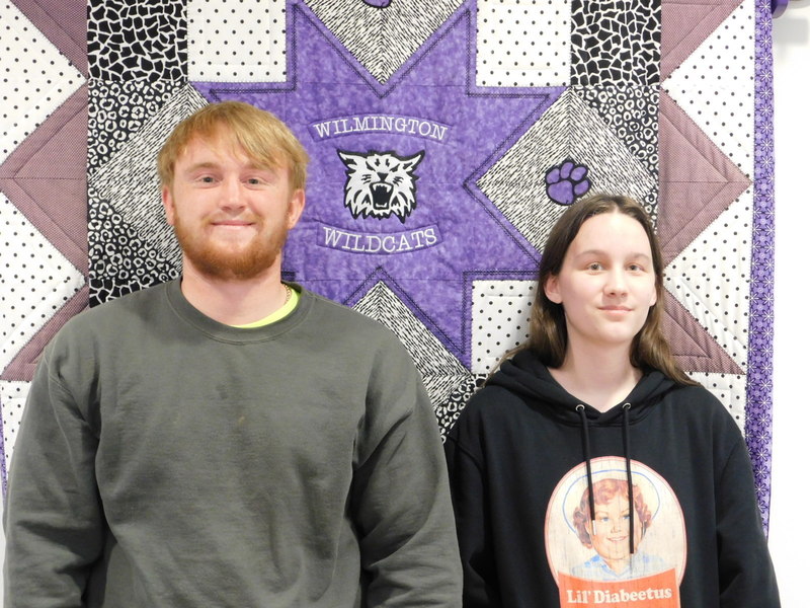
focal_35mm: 59
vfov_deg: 24.8
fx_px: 1381
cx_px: 405
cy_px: 304
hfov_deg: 32.7
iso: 450
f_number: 4
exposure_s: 1/8
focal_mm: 10.4
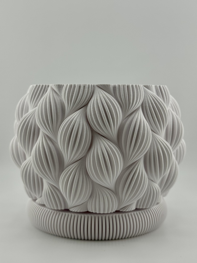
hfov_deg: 30.3
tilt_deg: -4.8
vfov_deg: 39.7
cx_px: 98
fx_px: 364
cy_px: 132
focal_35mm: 48
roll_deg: -0.2
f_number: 1.78
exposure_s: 1/3425
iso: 64
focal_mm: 6.76
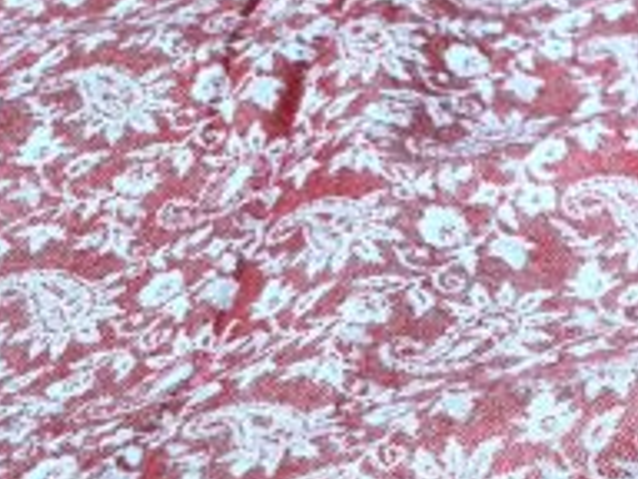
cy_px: 580
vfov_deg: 15.0
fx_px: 1751
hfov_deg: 17.2
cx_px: 1120
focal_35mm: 95
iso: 500
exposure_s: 1/30
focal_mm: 5.4
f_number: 1.8
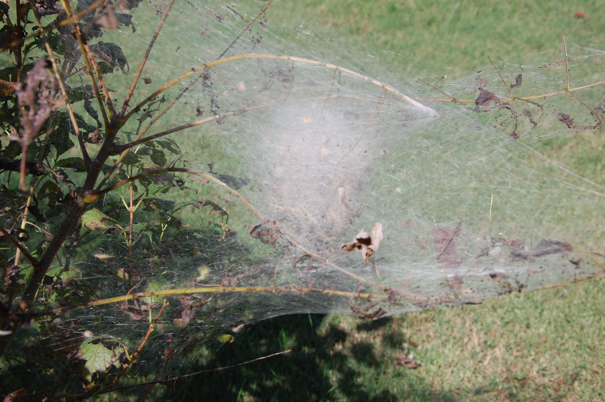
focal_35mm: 60
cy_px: 201
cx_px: 302
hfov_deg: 33.4
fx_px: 1007
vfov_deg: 22.6
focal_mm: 40
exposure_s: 1/320
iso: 200
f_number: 9
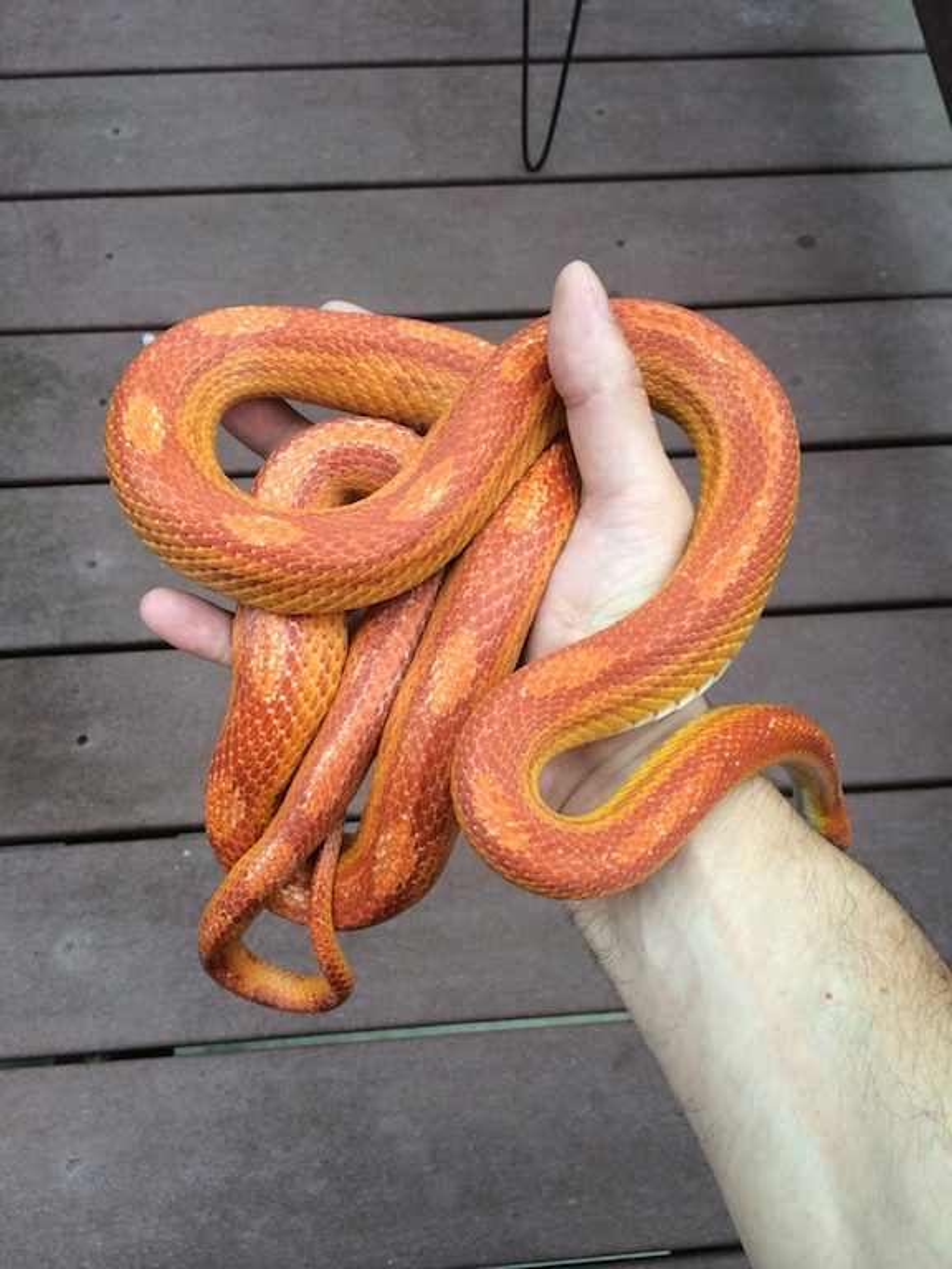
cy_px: 634
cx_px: 476
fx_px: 1100
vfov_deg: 60.0
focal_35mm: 30
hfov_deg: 46.8
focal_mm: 4.12
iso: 40
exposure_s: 1/120
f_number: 2.2
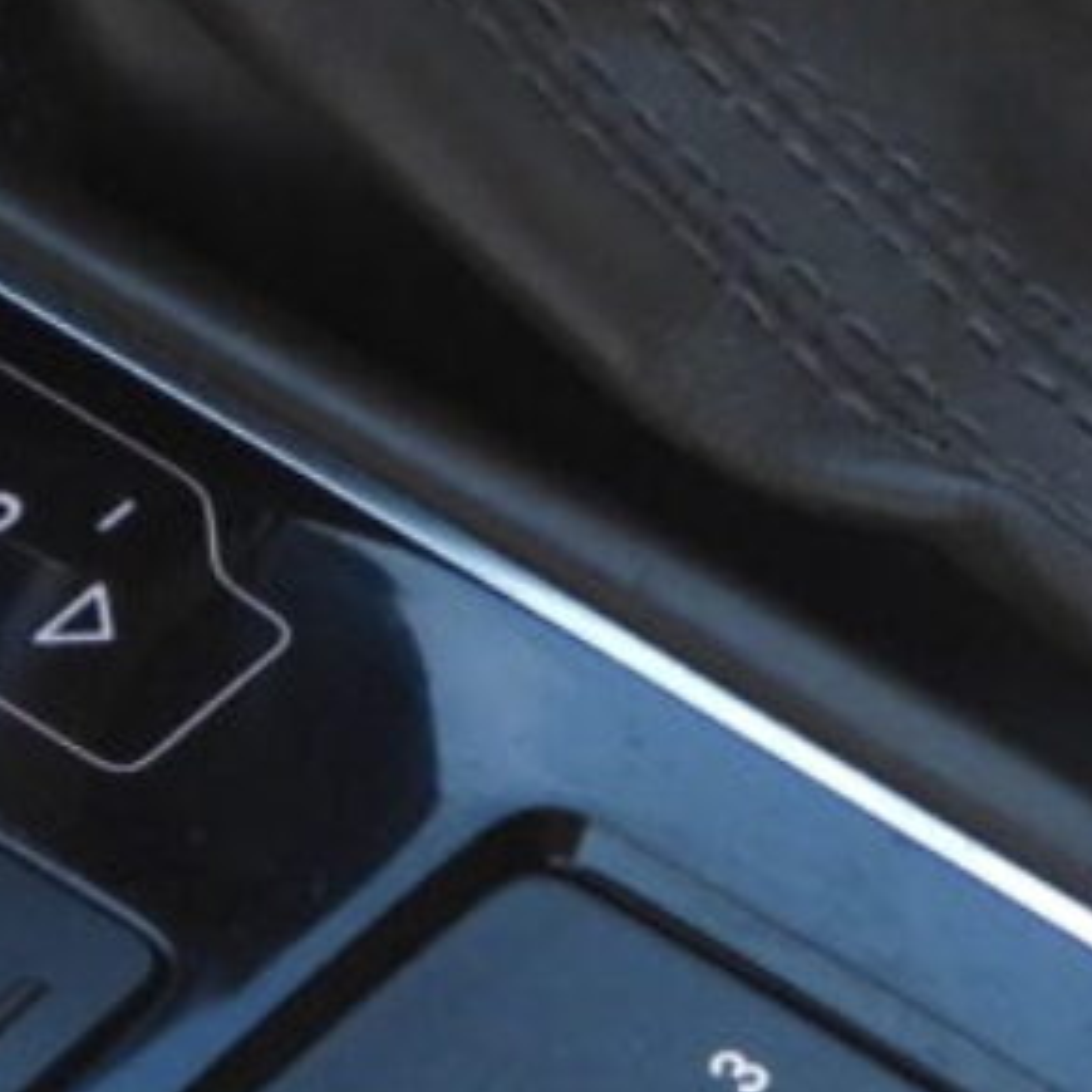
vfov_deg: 3.7
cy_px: -19
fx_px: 16917
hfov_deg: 3.7
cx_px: 572
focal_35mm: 474
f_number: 3.5
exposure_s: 1/60
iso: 360
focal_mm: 17.5
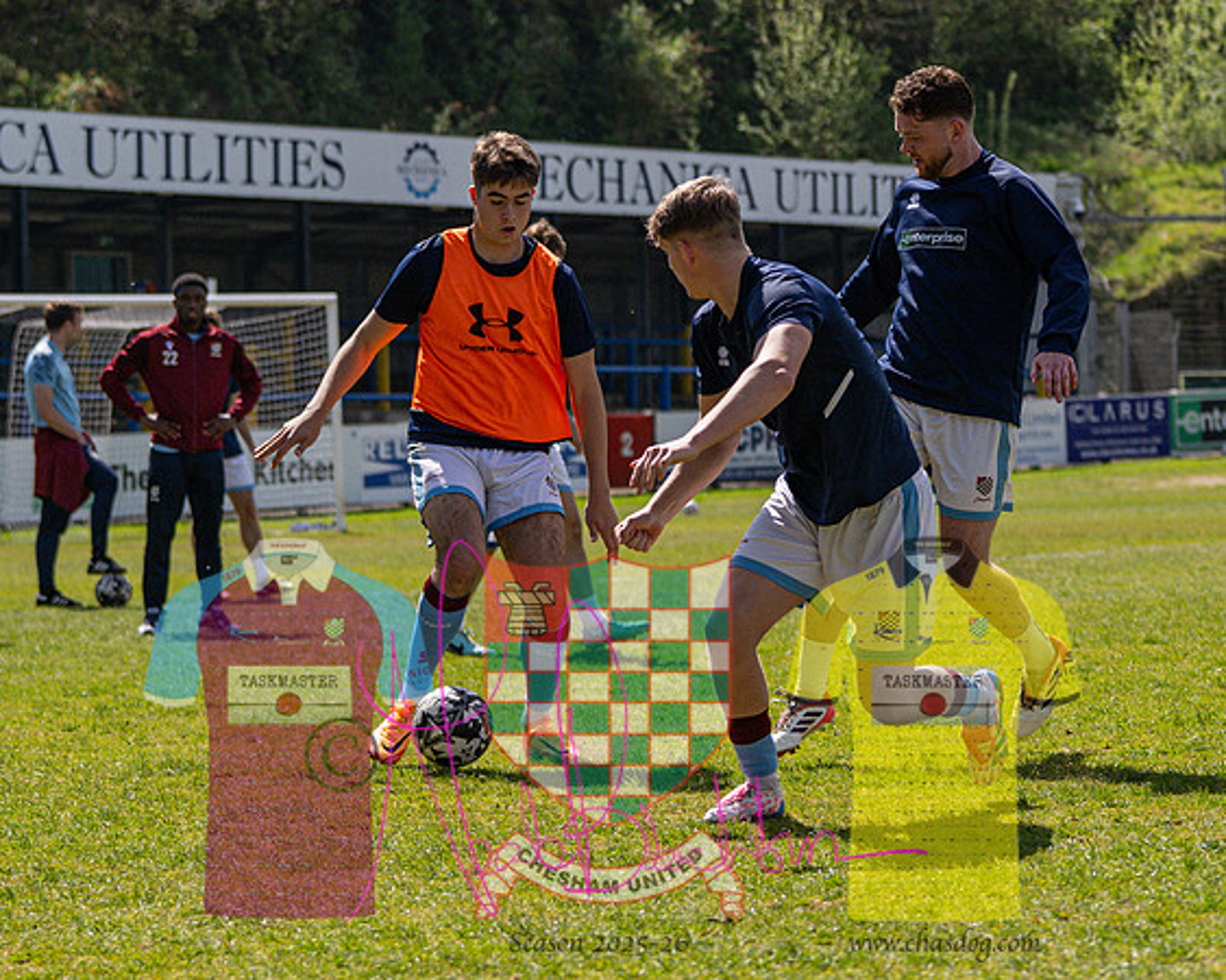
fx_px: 4919
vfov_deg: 11.4
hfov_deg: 14.2
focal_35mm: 136
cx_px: 594
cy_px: 325
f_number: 2.5
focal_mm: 56
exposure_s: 1/8000
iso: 400
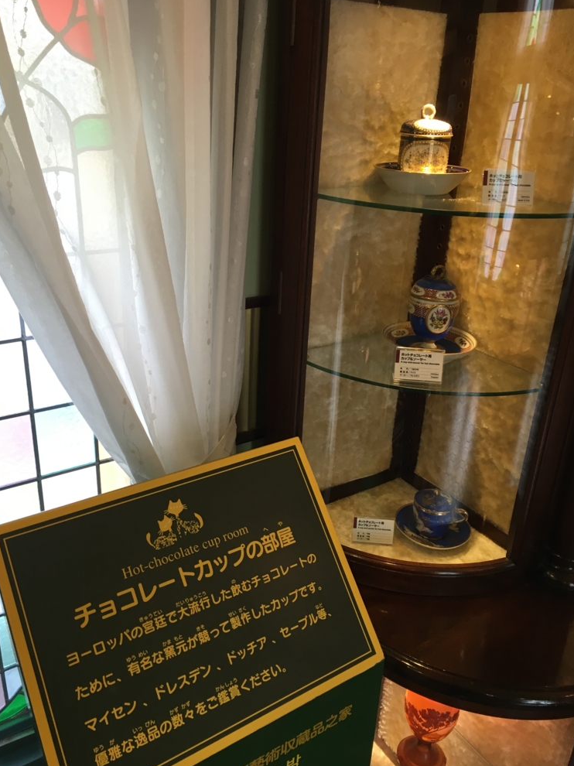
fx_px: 664
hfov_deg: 46.8
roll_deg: -3.2
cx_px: 282
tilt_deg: -24.0
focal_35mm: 30
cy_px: 379
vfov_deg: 60.0
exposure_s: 1/30
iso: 64
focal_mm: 4.15
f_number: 2.2
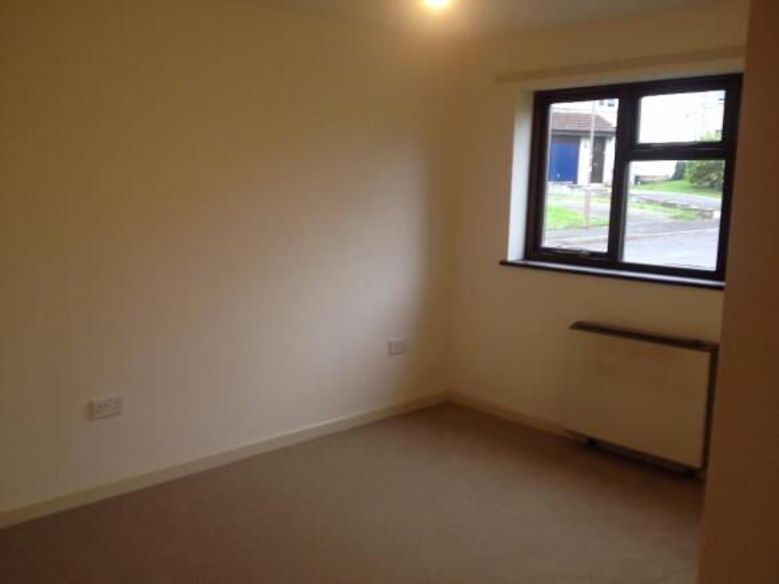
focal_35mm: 35
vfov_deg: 40.7
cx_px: 390
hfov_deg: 52.6
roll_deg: -1.1
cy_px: 292
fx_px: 787
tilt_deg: -9.5
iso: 50
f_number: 2.4
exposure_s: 1/20
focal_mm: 4.28
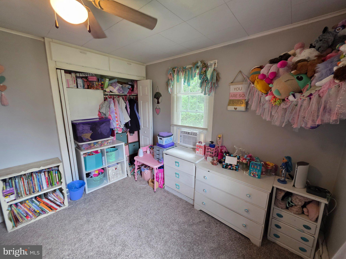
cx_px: 173
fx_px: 130
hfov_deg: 106.2
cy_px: 130
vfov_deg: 89.9
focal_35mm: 13
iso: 200
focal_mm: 2.2
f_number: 1.9
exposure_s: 1/60
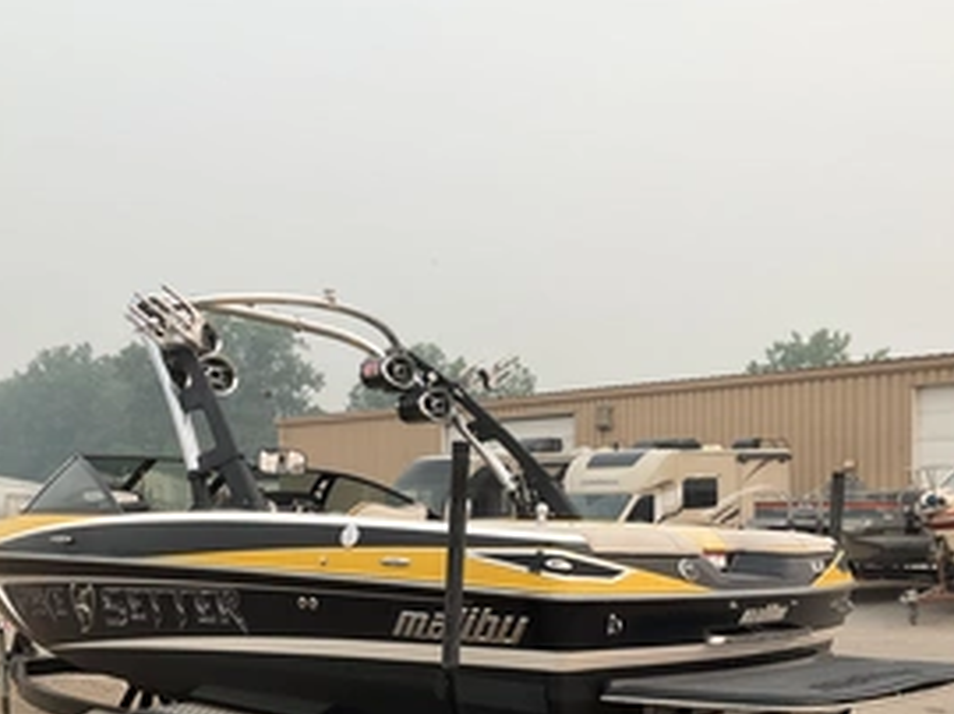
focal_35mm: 43
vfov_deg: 33.0
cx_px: 470
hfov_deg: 43.9
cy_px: 523
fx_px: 1184
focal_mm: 3
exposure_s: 1/883
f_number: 1.8
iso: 25
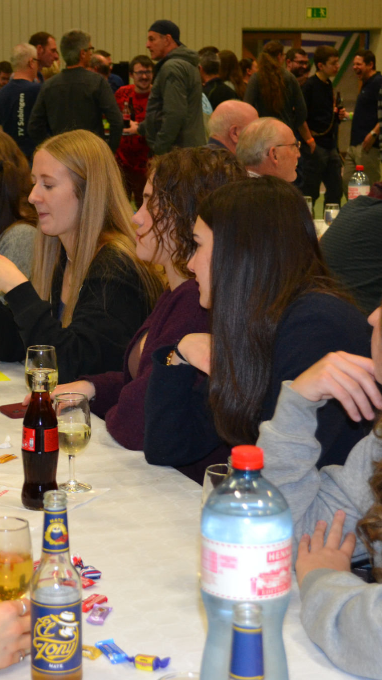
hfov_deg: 15.6
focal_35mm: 76
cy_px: 342
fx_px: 1369
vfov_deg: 27.9
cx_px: 5
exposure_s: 1/60
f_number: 4.8
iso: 1250
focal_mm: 32
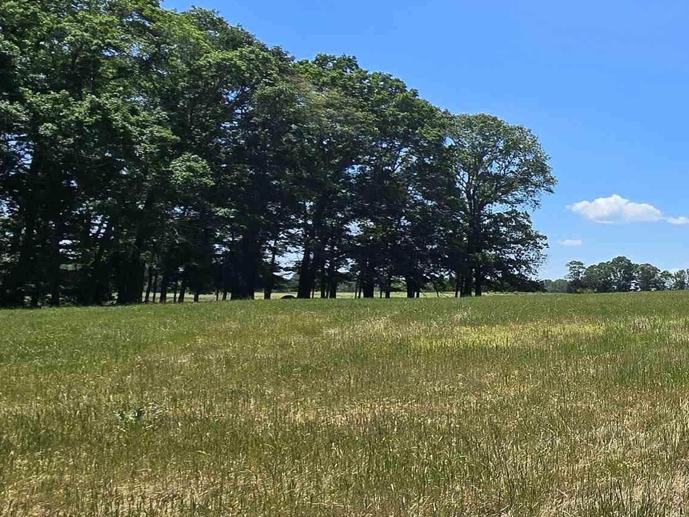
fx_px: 697
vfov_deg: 40.7
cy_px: 277
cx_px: 886
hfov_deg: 36.0
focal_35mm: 35
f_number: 2.2
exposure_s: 1/2436
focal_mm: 2.2
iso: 50
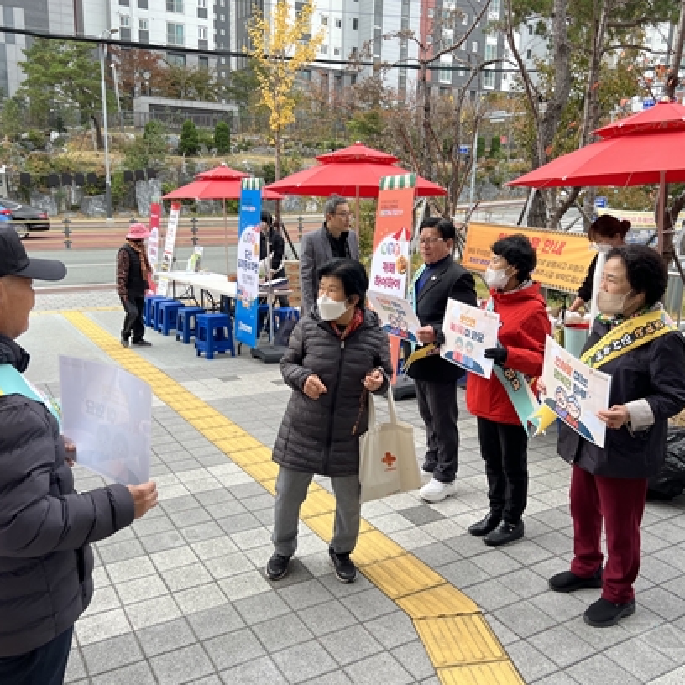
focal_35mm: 31
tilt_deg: -12.0
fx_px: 694
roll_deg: -2.1
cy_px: 345
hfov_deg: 52.5
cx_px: 351
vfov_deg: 52.5
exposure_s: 1/389
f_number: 1.5
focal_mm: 5.7
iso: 50
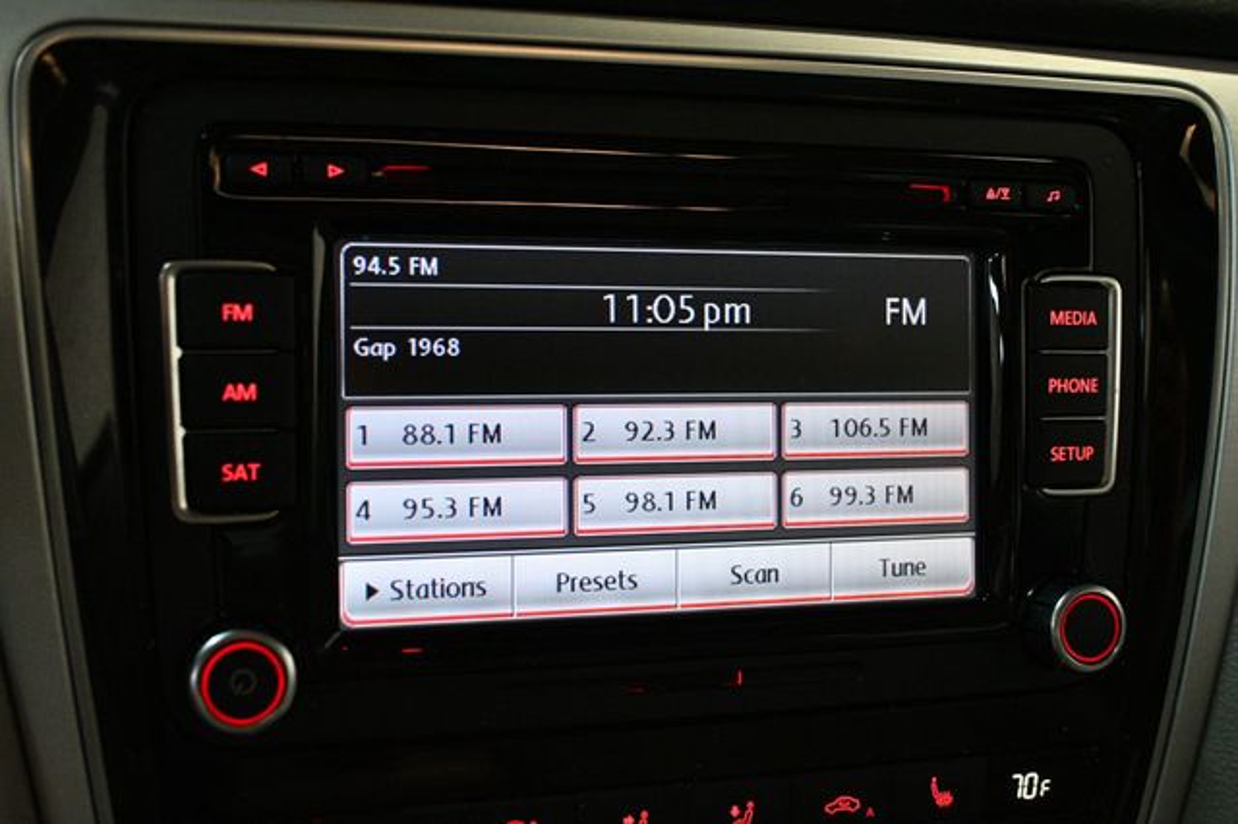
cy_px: 412
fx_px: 1547
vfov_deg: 29.8
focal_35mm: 45
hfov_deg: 43.6
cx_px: 619
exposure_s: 1/80
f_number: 4.5
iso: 3200
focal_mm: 30
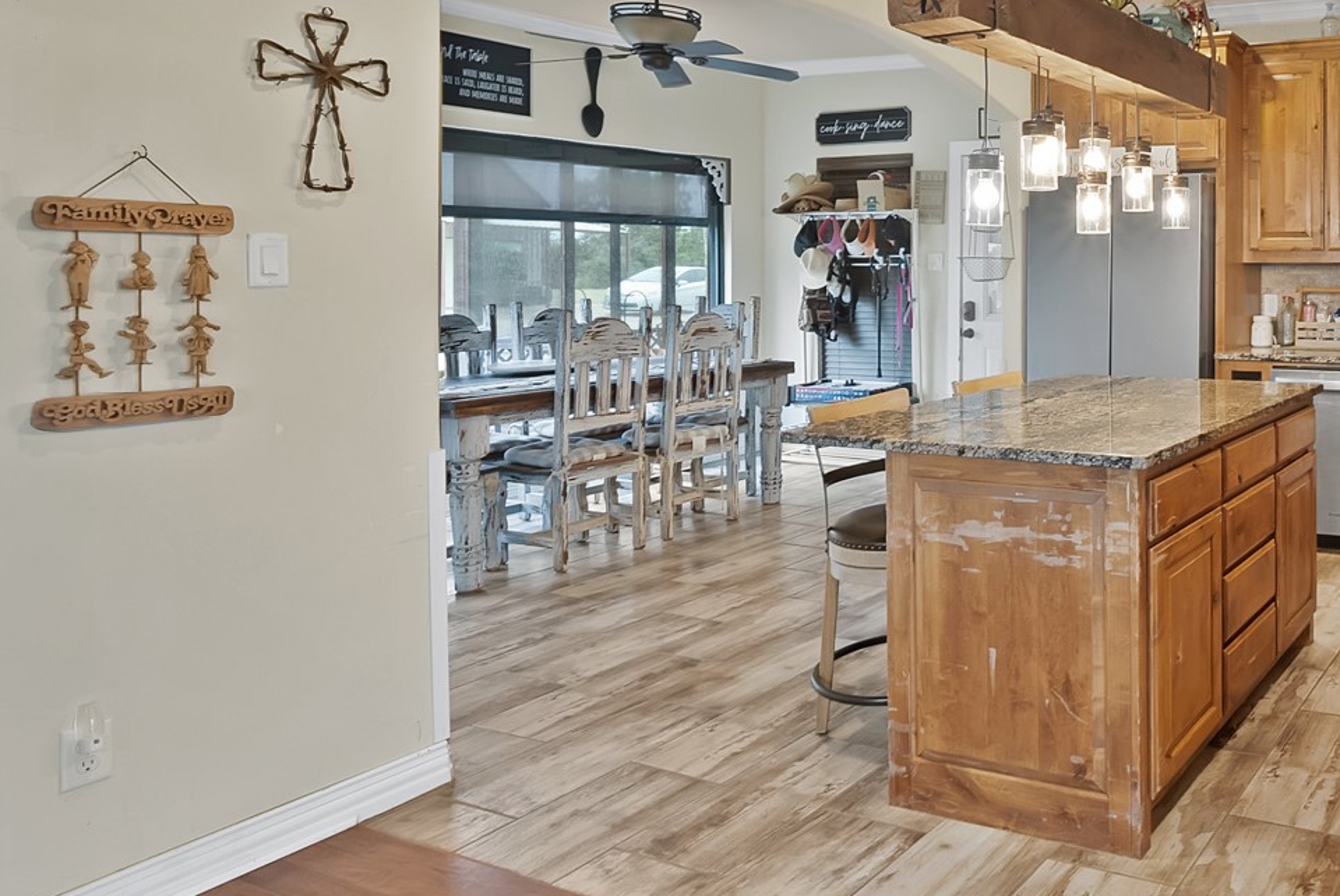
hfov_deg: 60.6
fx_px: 931
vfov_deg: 49.8
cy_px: 249
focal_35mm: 25
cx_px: 1205
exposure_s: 1/2
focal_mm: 12
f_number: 9
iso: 640
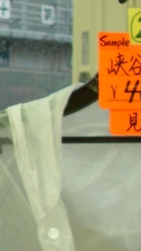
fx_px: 871
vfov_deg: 16.4
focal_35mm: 131
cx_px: -171
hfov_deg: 8.6
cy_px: 110
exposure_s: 1/30
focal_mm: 6.3
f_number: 3.3
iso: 200
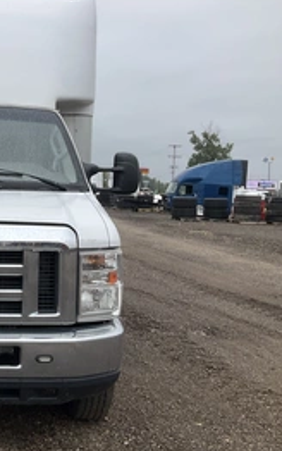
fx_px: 577
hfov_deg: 24.8
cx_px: -55
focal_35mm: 47
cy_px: 205
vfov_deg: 42.6
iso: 25
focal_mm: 3
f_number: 1.8
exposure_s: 1/1490
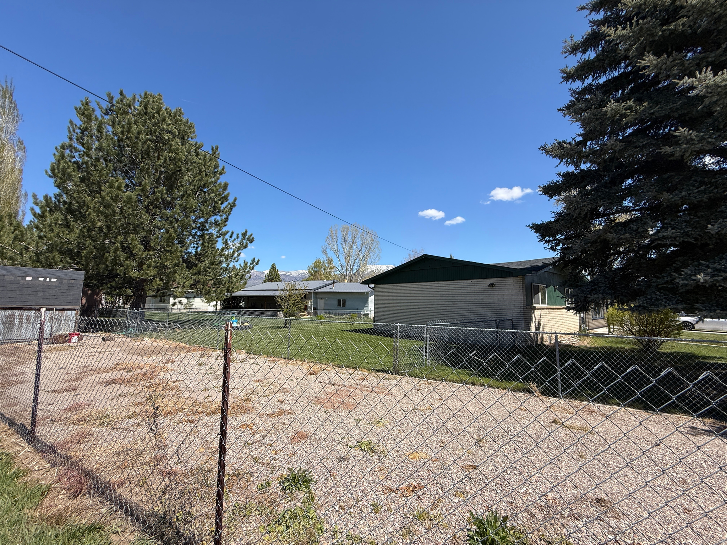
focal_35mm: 14
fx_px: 294
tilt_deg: +6.2
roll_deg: -0.8
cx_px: 364
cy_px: 272
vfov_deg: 85.7
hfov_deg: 102.1
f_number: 2.2
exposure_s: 1/1698
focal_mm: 2.22
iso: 50
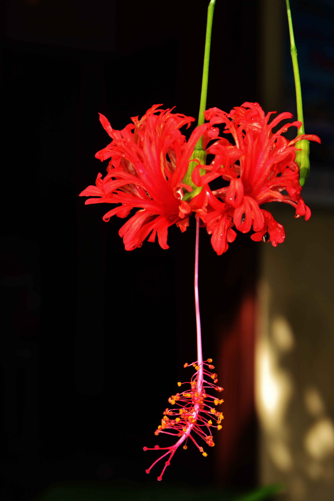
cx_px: 167
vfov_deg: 24.6
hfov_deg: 16.6
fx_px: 1148
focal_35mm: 82
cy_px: 250
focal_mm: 55
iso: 100
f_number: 8
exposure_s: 1/60
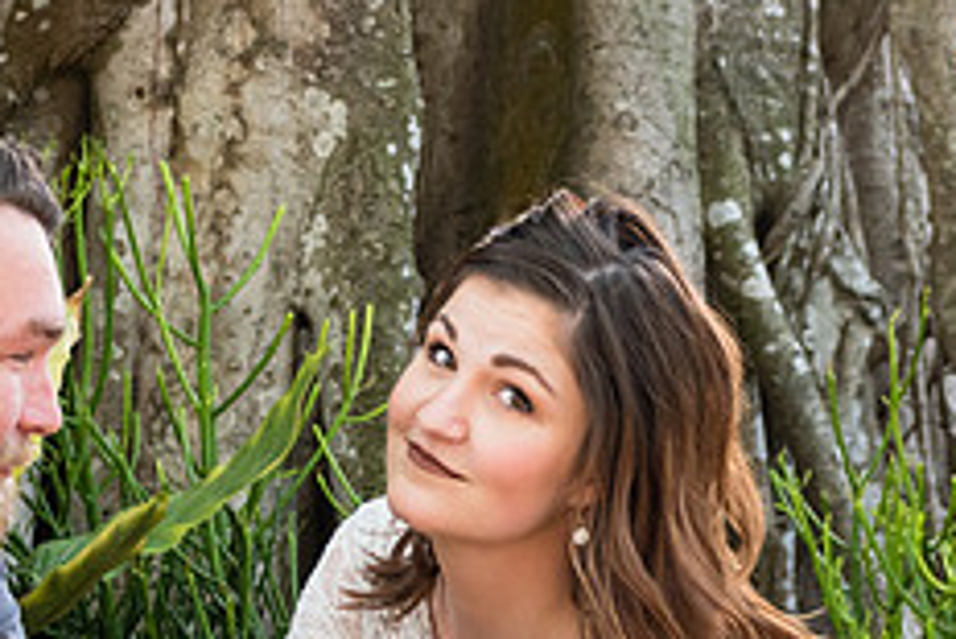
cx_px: 150
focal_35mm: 266
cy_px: 715
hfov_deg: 7.7
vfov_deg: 5.2
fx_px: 7068
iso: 800
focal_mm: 70
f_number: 4.5
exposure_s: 1/160
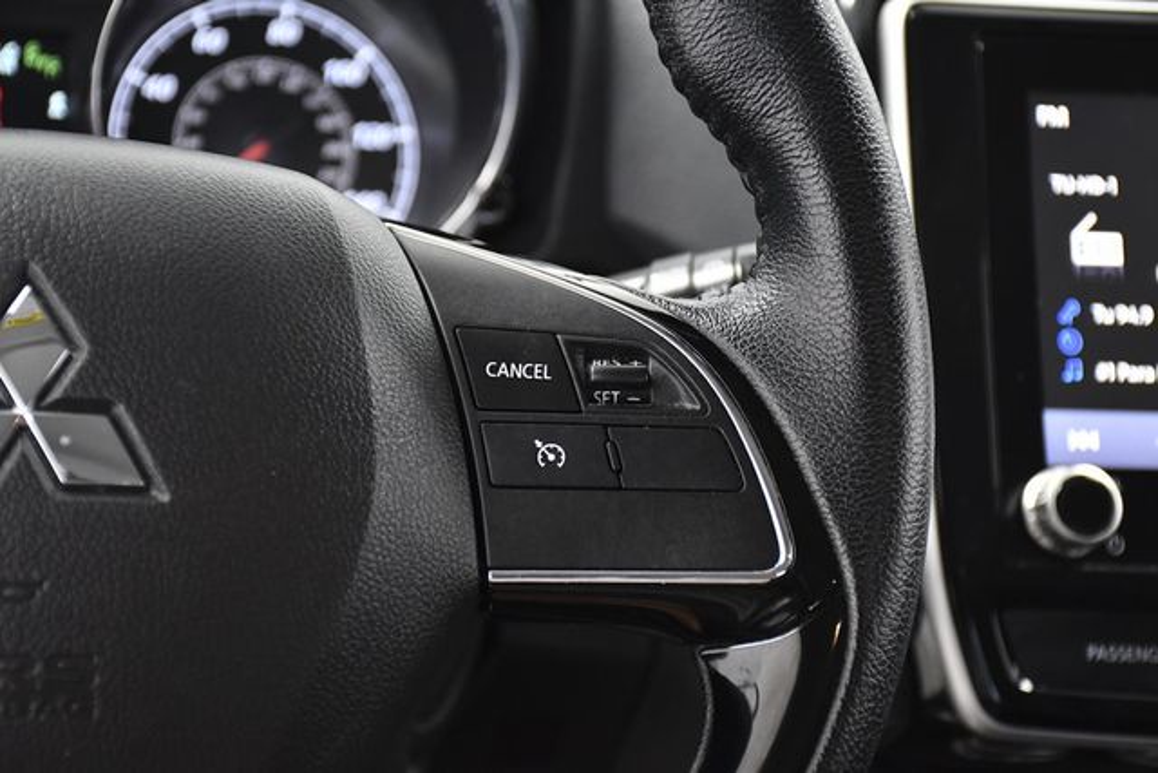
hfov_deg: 24.2
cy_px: 386
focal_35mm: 84
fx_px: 2702
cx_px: 579
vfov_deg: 16.3
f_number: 4.8
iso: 2500
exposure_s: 1/100
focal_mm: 56
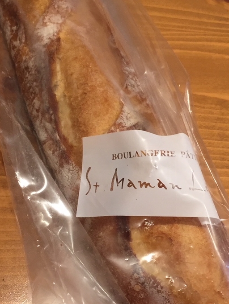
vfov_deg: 37.5
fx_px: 450
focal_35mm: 51
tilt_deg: -60.9
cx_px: 108
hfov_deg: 28.6
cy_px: 158
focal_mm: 4.15
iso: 80
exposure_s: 1/30
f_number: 2.2
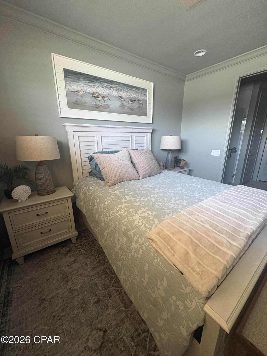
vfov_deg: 102.1
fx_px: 144
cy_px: 178
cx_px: 134
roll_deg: -0.2
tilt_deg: -15.3
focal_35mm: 14
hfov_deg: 85.7
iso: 250
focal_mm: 2.22
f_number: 2.2
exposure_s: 1/62
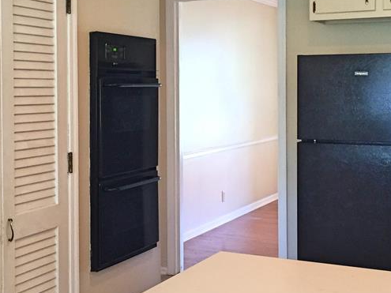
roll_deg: -0.4
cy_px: 102
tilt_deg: -0.6
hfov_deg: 32.2
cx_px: 181
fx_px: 678
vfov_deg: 24.3
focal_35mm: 60
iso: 160
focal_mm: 4.15
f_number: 2.2
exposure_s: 1/30
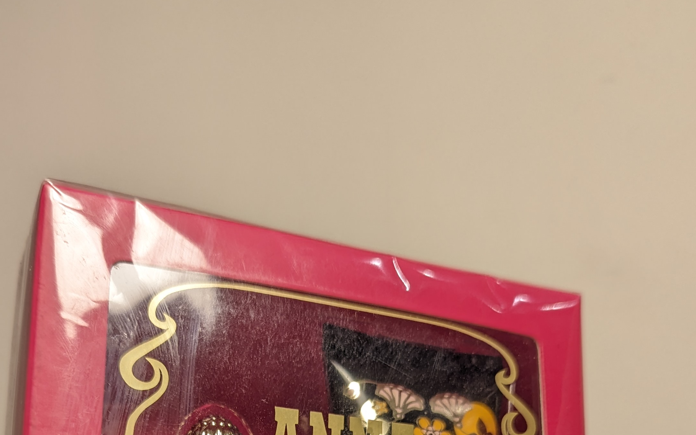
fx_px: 910
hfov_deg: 41.8
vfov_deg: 23.9
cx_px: 306
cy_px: 549
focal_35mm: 48
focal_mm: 6.81
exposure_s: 1/100
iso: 89
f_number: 1.85
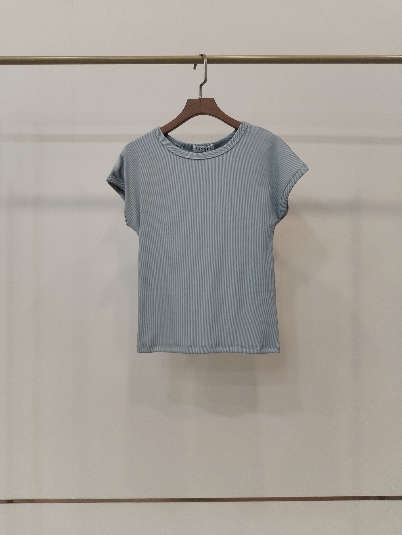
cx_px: 201
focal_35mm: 29
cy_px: 268
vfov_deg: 61.7
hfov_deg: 48.2
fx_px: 449
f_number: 1.8
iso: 235
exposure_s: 1/60
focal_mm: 4.75
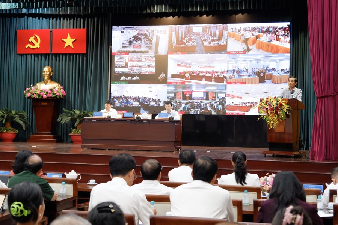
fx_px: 498
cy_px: 112
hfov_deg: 37.5
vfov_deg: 25.5
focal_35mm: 53
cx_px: 169
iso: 1000
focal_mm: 35.8
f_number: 4
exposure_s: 1/52
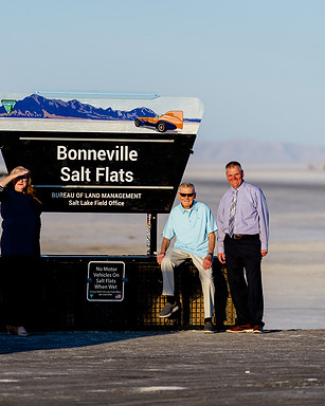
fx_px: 3777
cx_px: 121
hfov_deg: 4.9
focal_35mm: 314
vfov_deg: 6.2
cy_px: 181
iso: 200
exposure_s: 1/2000
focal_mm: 200
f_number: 2.8
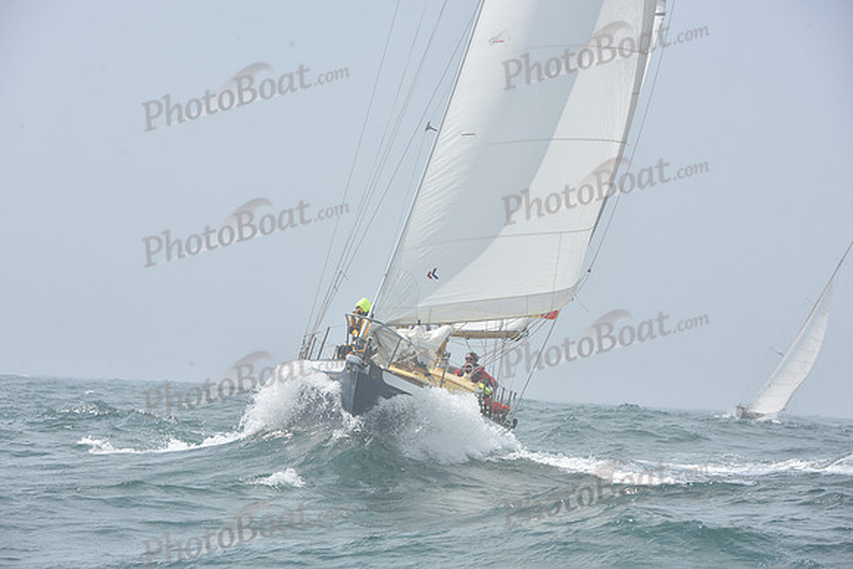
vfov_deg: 7.6
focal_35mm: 180
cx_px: 426
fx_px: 4266
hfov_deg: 11.4
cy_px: 284
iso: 320
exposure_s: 1/800
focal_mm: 180
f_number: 13
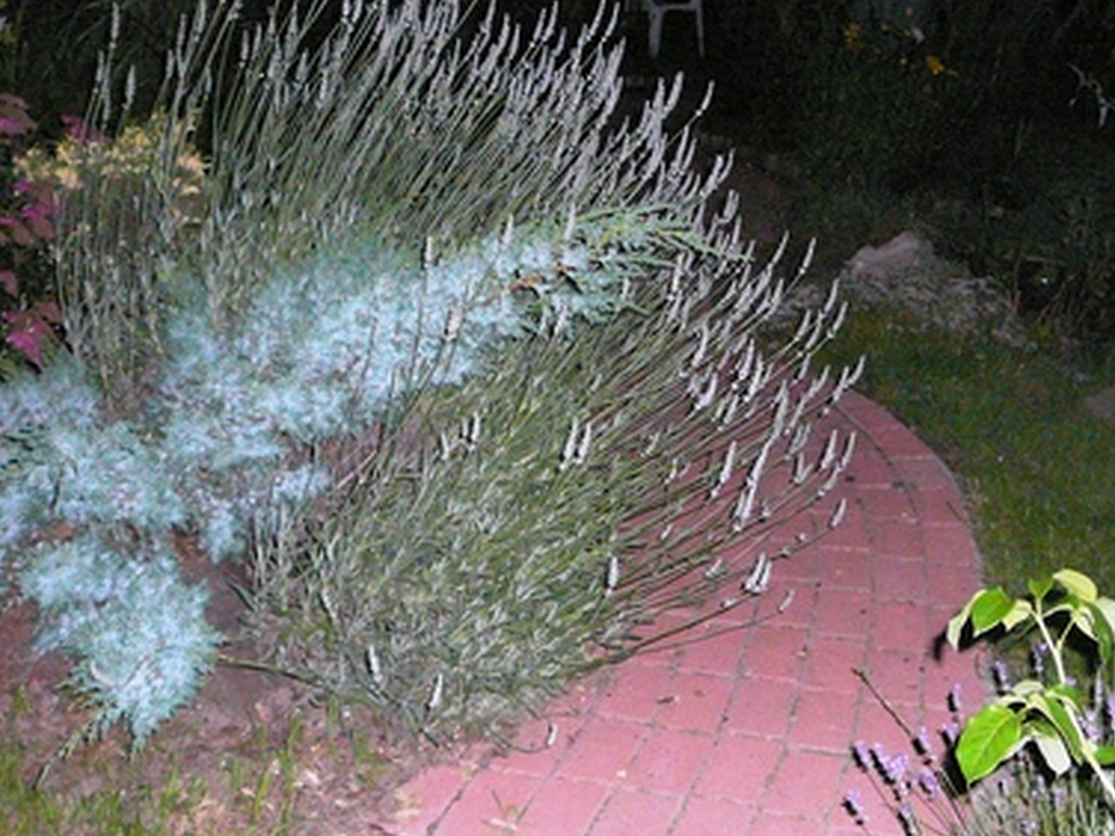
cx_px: 552
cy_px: 388
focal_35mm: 41
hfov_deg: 45.8
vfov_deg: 35.1
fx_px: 1321
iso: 400
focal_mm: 5.2
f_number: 2.8
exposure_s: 1/30
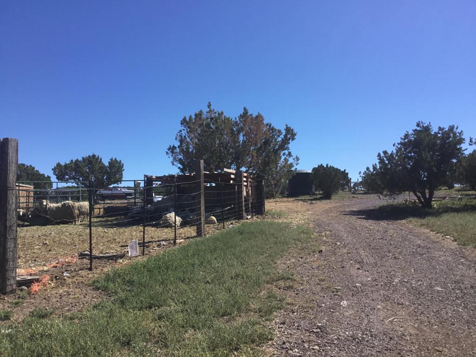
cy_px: 178
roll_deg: +1.8
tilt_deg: +3.6
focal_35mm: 31
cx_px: 238
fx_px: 426
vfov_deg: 45.4
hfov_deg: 58.4
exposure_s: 1/1235
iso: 25
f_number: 2.4
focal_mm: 3.3
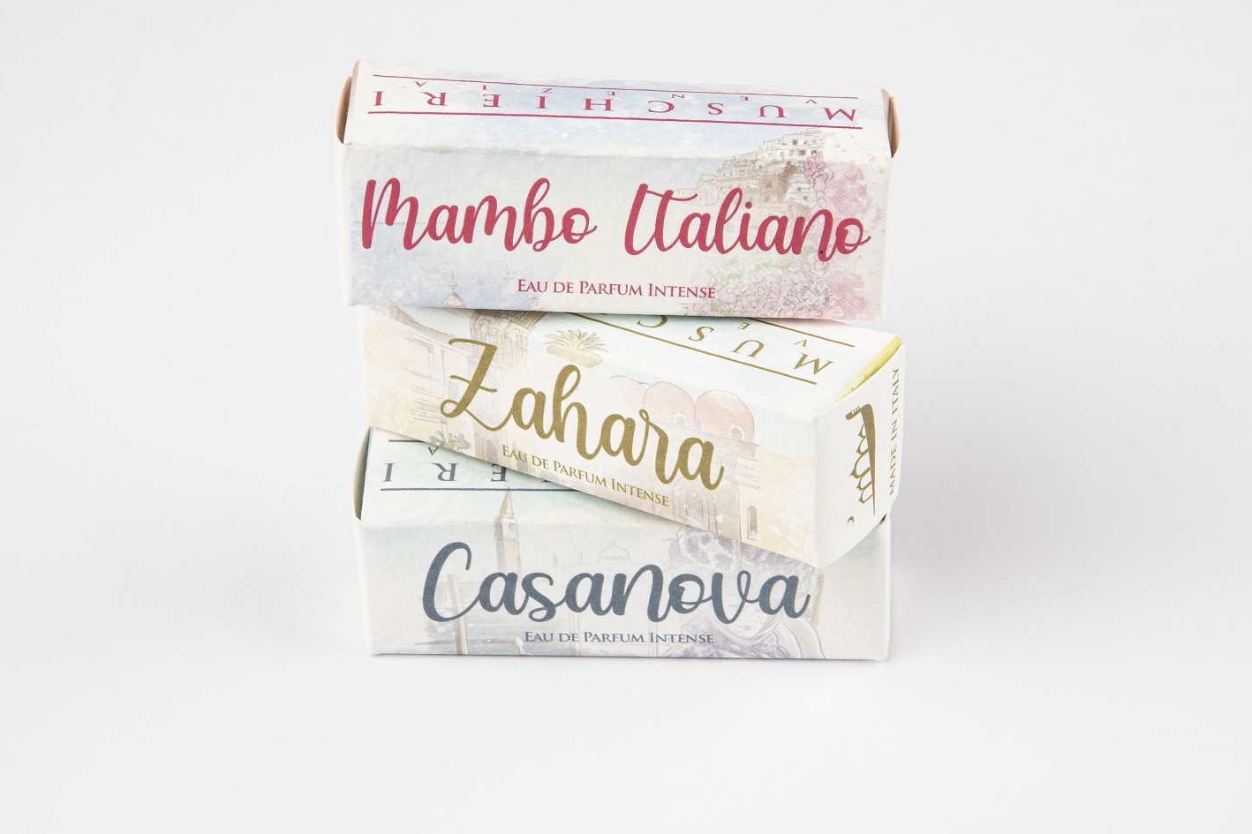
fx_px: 4173
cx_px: 635
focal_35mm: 120
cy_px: 386
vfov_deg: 11.4
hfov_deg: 17.1
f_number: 22
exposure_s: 1/100
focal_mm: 105
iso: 200
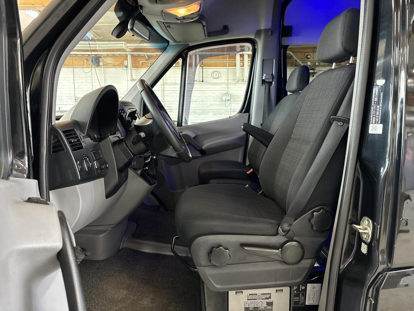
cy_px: 156
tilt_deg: -7.0
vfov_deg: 53.1
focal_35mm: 26
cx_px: 207
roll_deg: -0.6
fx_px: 311
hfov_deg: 67.3
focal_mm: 5.96
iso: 500
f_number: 1.6
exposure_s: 1/50
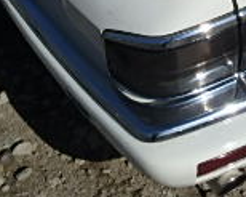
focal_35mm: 85
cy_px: -85
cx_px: 169
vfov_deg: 16.7
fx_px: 618
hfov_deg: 22.4
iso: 125
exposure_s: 1/1250
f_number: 6
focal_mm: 3.7
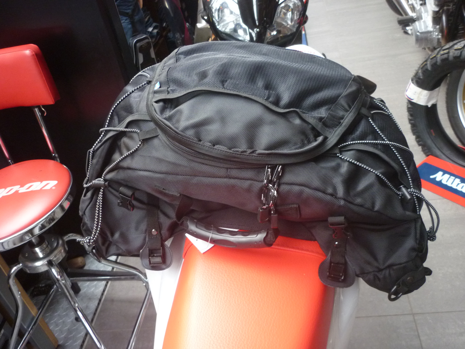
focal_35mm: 33
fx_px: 443
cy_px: 174
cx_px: 232
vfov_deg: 42.9
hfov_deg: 55.4
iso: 320
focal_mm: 5.5
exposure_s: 1/30
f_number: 2.8
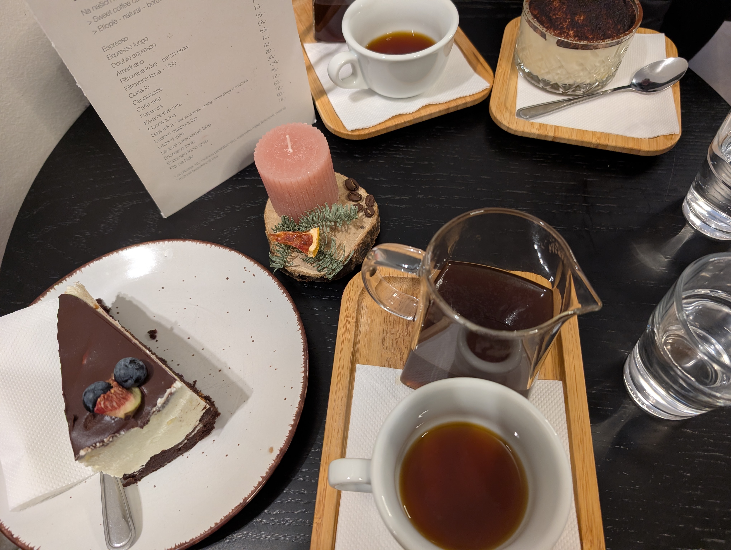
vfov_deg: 56.9
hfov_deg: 71.5
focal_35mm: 24
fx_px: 508
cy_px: 275
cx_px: 366
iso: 229
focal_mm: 6.9
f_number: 1.68
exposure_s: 1/23.8
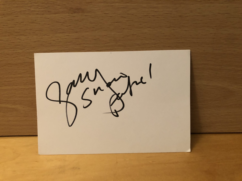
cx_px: 121
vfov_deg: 49.7
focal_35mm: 28
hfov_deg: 63.4
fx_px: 196
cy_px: 90
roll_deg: +0.7
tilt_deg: -25.2
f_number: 1.8
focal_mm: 3.99
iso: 100
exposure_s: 1/9
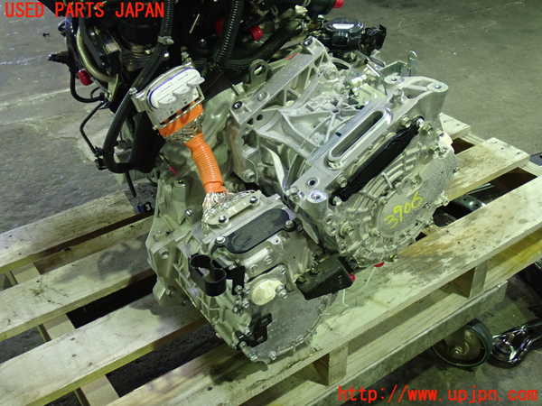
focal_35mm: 41
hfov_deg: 45.8
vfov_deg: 35.1
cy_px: 203
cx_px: 271
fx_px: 642
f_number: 2.8
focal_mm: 7.31
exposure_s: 1/25
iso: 800
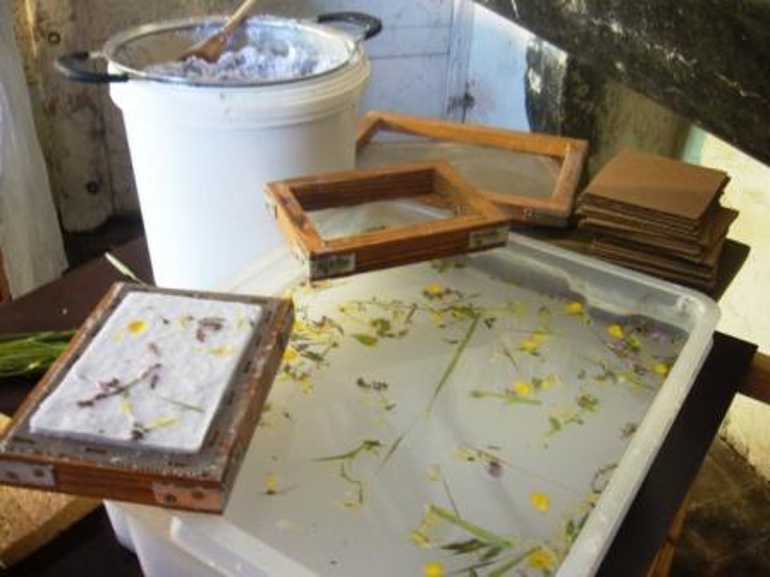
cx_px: 385
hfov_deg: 52.6
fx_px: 779
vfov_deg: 40.7
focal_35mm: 35
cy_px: 288
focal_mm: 5.8
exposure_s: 1/8
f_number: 2.8
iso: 200
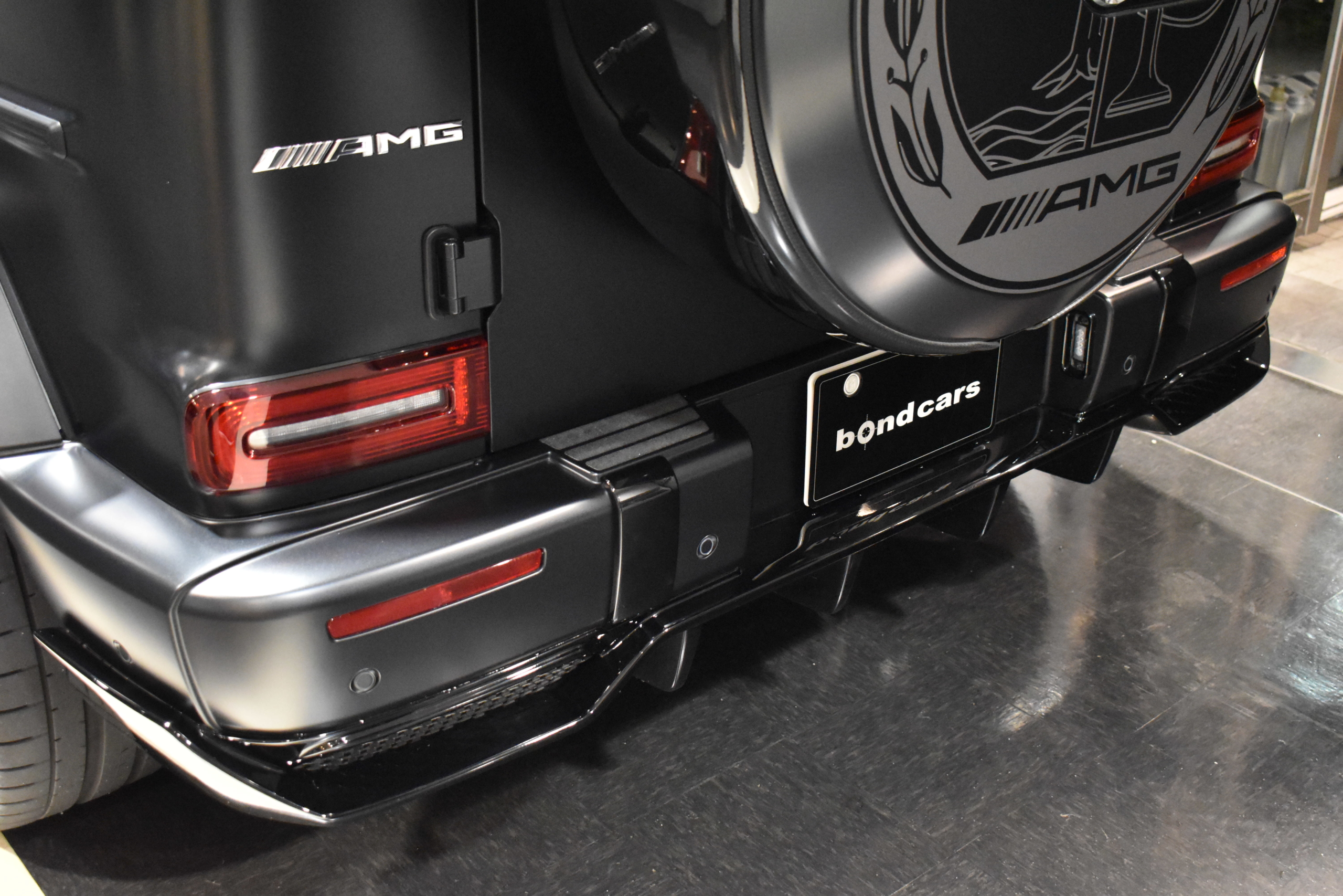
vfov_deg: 31.9
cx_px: 672
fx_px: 1567
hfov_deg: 46.4
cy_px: 448
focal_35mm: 42
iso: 6400
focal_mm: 28
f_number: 4.5
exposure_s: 1/50
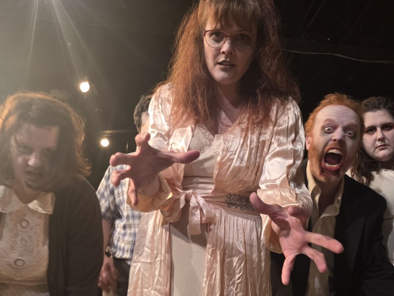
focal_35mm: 33
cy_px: 197
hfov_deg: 55.3
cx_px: 199
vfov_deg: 42.4
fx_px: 376
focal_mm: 6.3
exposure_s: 1/50
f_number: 1.7
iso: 100
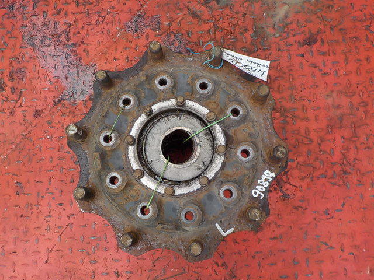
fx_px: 324
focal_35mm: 30
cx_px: 187
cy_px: 140
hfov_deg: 60.0
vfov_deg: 46.8
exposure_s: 1/100
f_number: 3.3
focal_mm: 4.1
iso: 125
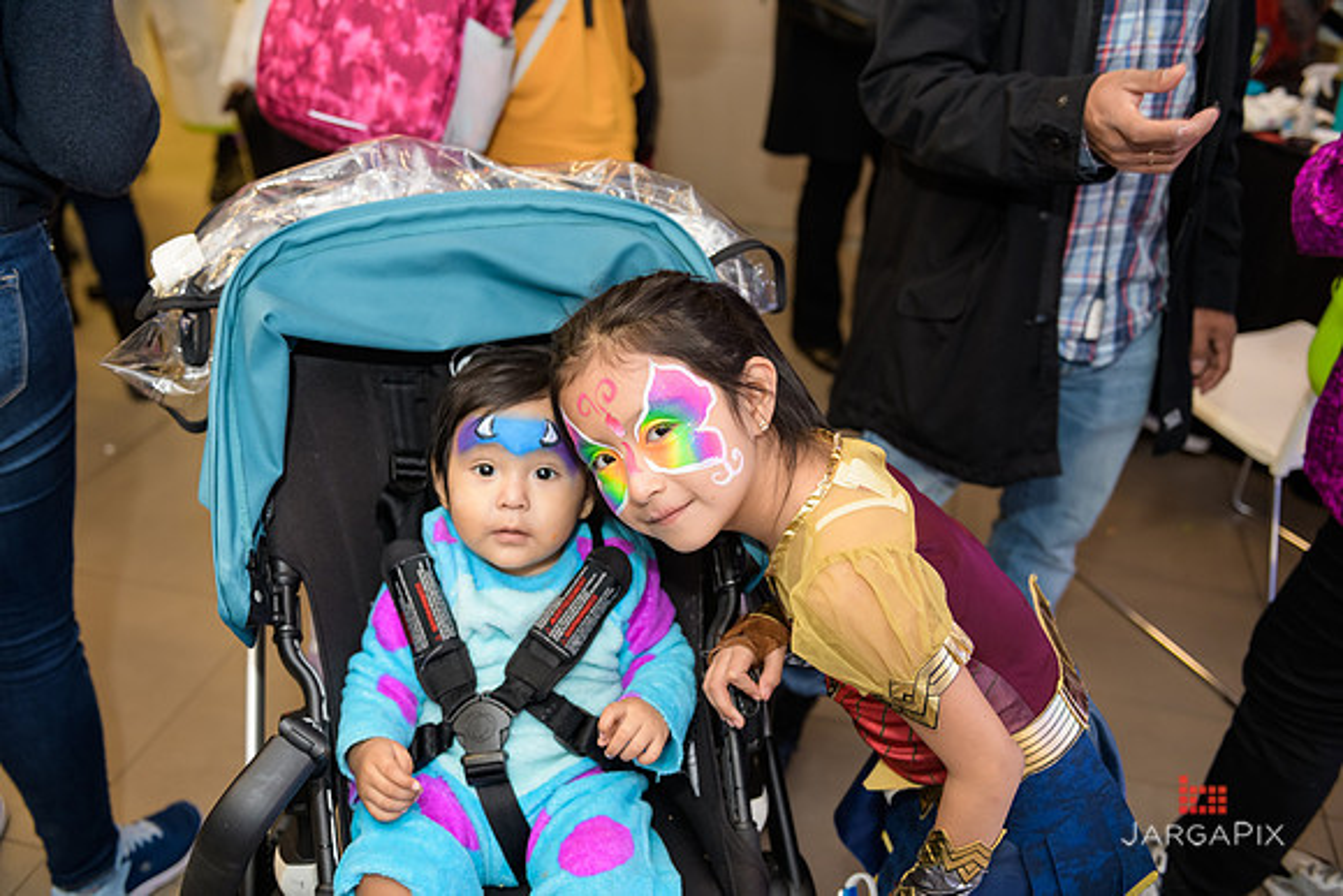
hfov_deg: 55.8
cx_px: 672
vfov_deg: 38.9
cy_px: 448
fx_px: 1269
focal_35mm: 34
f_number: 3.2
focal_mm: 34
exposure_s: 1/100
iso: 800
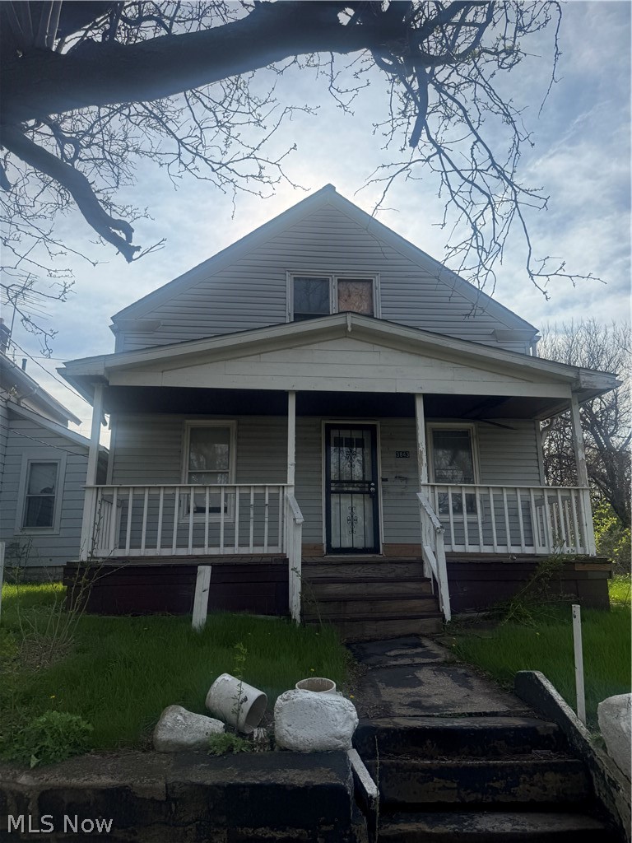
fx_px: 584
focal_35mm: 24
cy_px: 422
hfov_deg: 56.8
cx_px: 316
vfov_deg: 71.6
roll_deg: +0.7
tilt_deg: +13.5
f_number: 1.78
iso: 80
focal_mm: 6.76
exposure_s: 1/9009
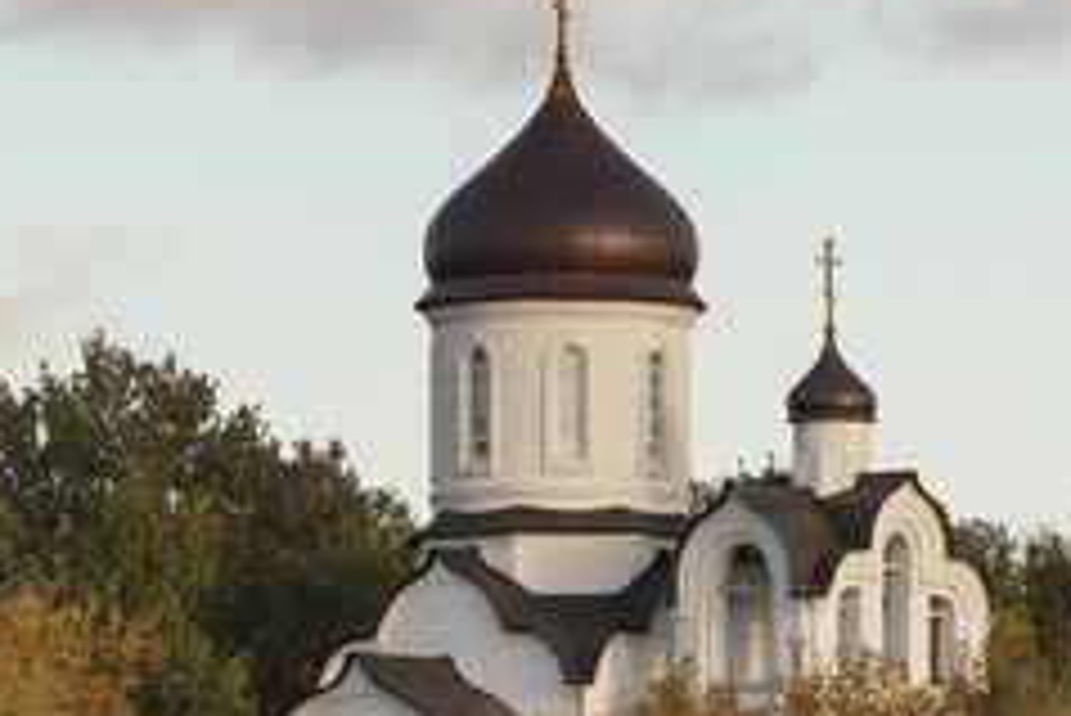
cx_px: 594
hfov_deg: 3.8
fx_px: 16203
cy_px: 394
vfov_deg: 2.5
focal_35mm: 544
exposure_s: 1/500
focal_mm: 135
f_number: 6.3
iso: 250
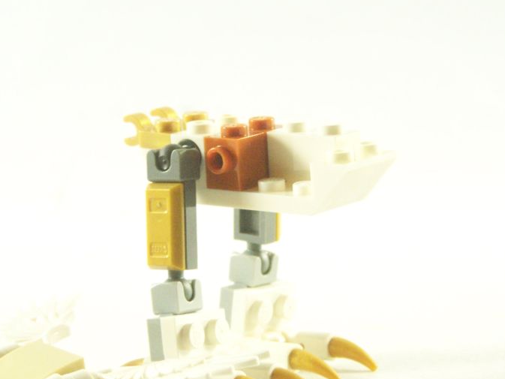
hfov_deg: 11.1
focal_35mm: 178
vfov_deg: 8.3
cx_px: 276
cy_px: 210
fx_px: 2597
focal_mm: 19.4
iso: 400
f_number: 3.2
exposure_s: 1/60
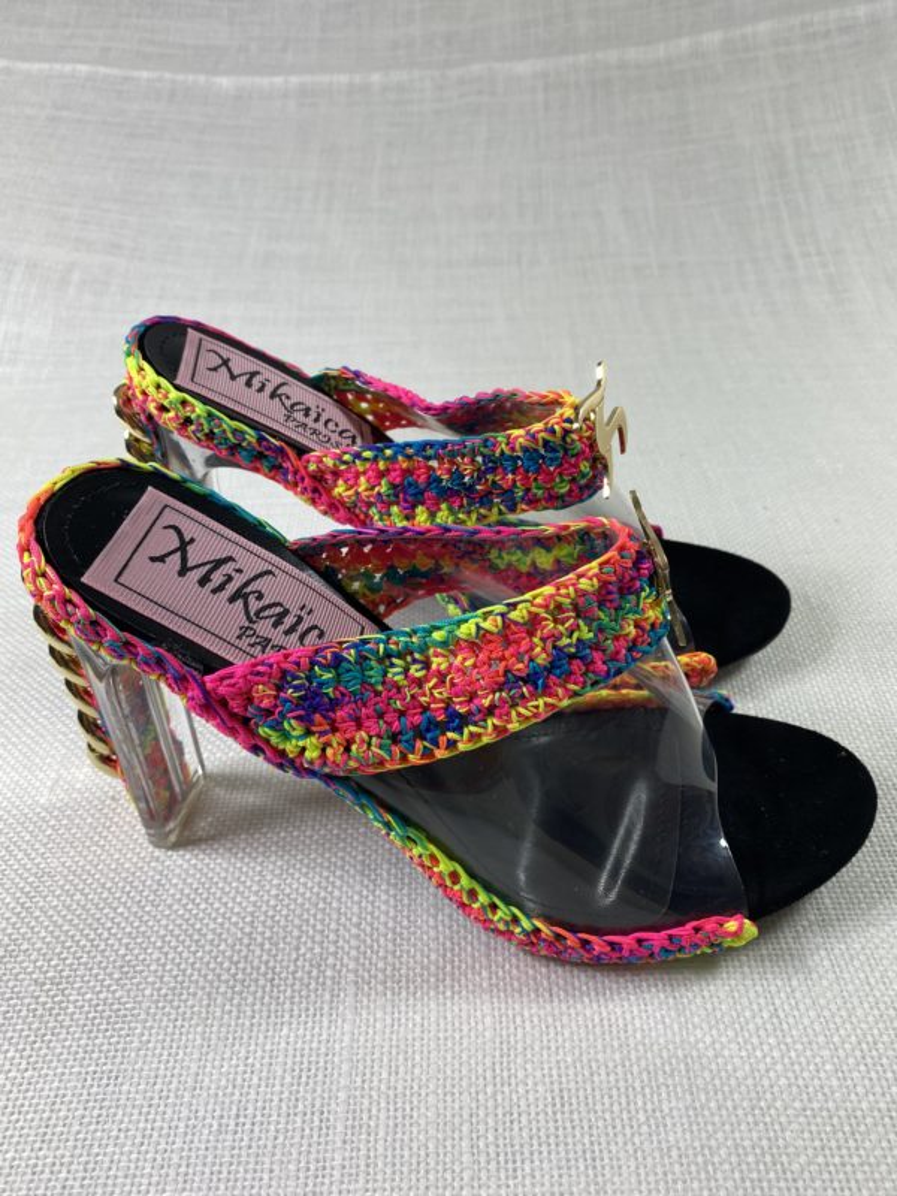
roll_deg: +1.7
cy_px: 598
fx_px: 898
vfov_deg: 67.3
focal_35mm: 26
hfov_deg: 53.1
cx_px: 448
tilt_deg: -39.3
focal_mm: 4.25
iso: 32
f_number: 1.8
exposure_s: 1/125
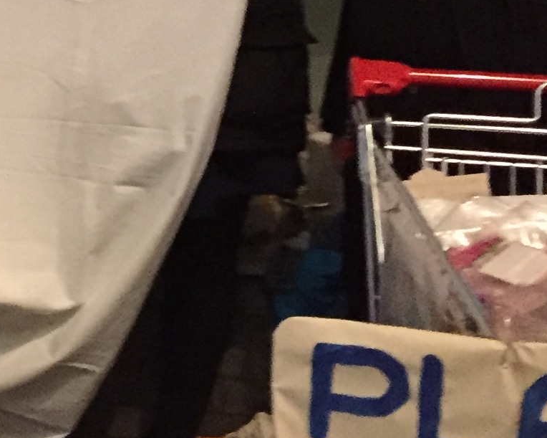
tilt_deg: -7.0
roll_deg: -0.1
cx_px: -351
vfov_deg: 12.5
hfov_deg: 14.5
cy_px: -67
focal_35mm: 121
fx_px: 1959
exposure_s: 1/17
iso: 400
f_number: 2.2
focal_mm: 4.15
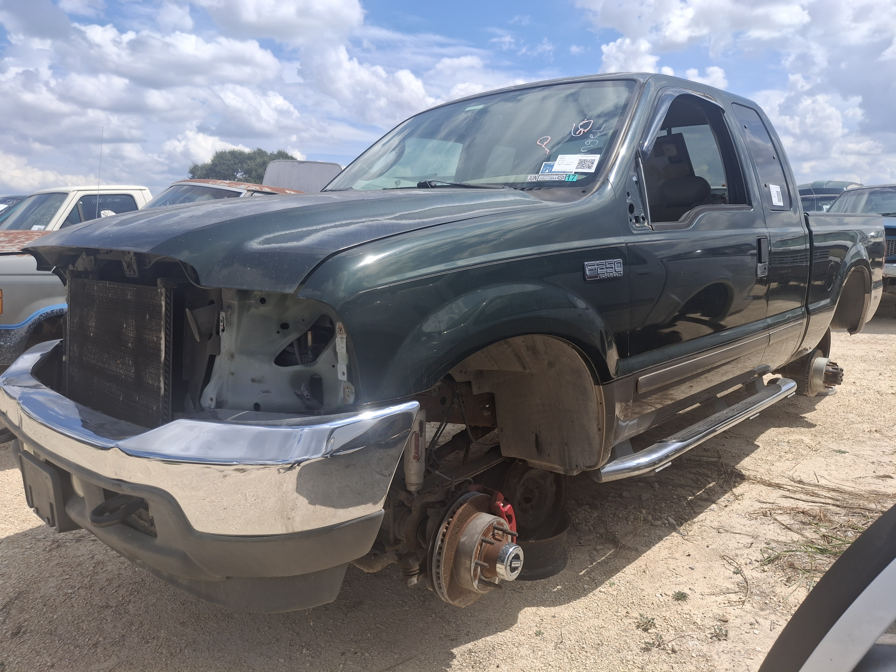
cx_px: 448
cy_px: 336
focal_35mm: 25
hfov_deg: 69.4
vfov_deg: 54.9
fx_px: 647
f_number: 1.8
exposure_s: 1/2183
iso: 32
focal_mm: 4.69
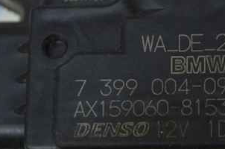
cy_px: 73
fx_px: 1092
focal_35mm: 175
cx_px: 127
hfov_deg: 11.8
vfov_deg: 7.8
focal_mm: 55
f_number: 5.6
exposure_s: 1/40
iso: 400
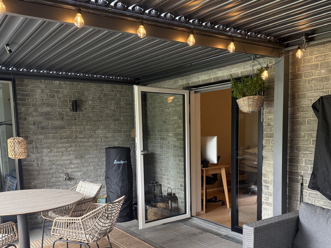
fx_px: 325
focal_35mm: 34
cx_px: 176
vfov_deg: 41.2
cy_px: 170
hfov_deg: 53.9
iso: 200
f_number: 1.78
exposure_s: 1/80
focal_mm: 6.76
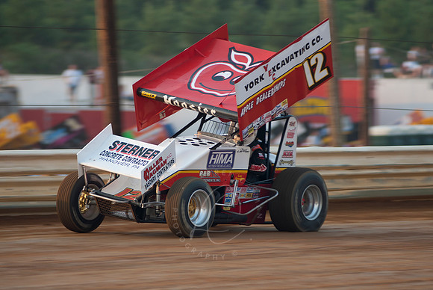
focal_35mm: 300
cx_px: 216
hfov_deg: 6.9
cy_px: 145
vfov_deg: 4.6
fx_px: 3612
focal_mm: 200
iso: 100
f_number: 2.8
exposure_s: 1/400
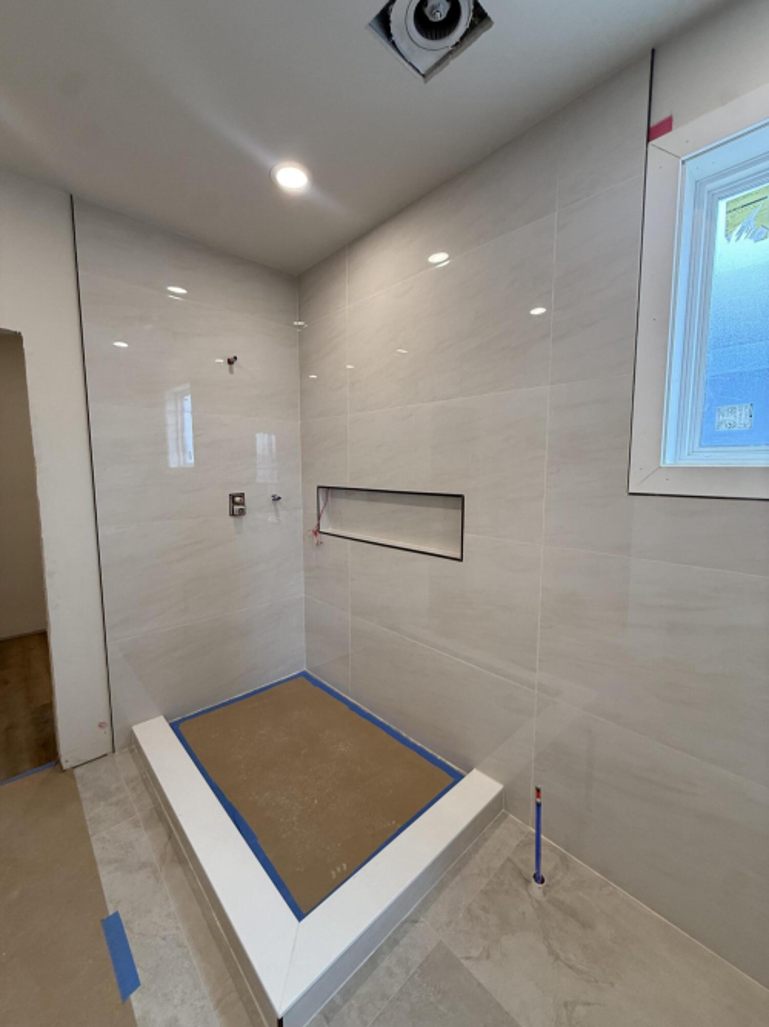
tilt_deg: -6.9
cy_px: 514
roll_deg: +0.0
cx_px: 384
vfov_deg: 102.1
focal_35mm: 14
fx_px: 415
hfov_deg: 85.7
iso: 160
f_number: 2.2
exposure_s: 1/120
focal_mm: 2.22
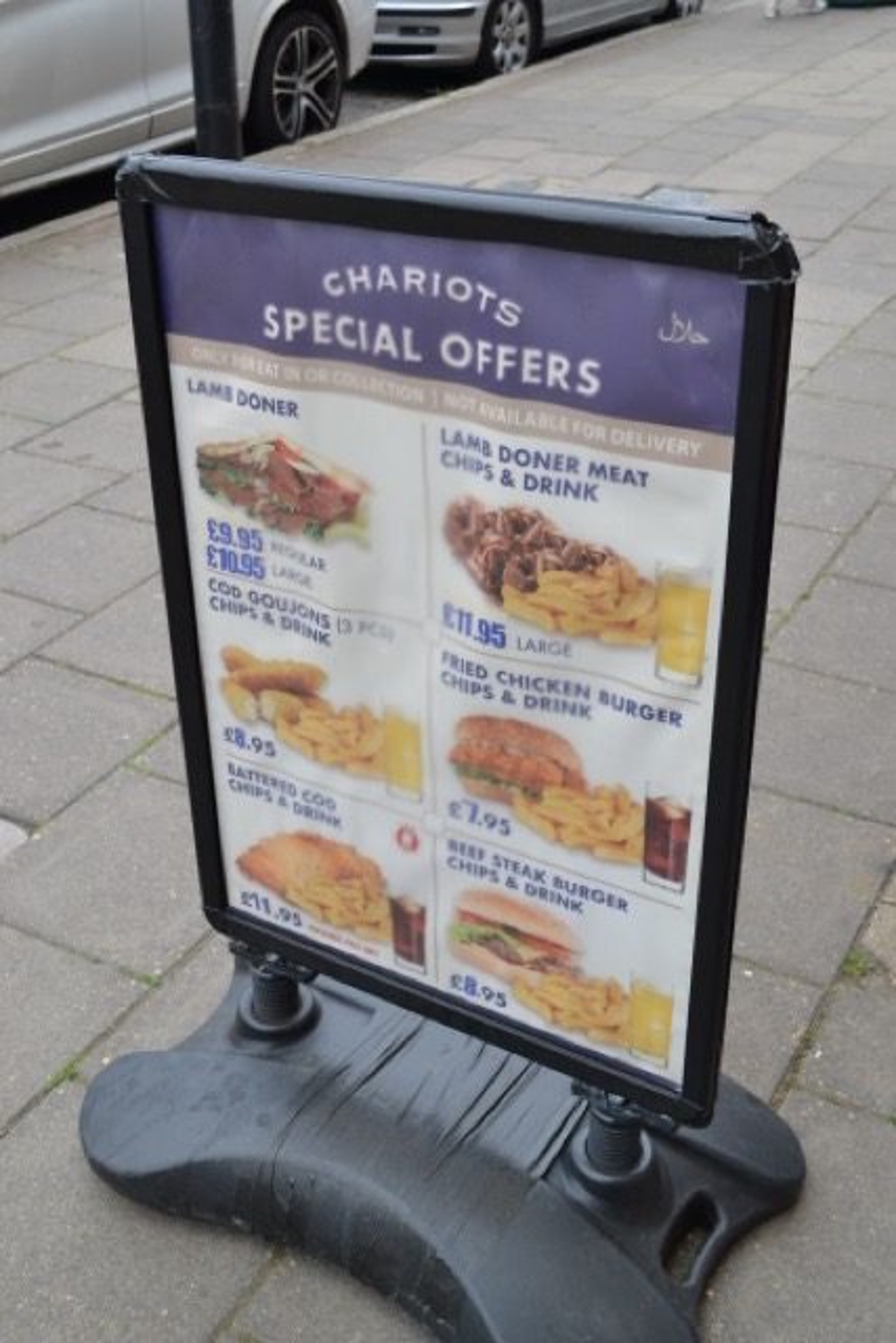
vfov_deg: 49.5
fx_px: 1455
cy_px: 672
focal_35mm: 39
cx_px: 448
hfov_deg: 34.2
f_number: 5.6
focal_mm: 26
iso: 220
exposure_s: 1/60
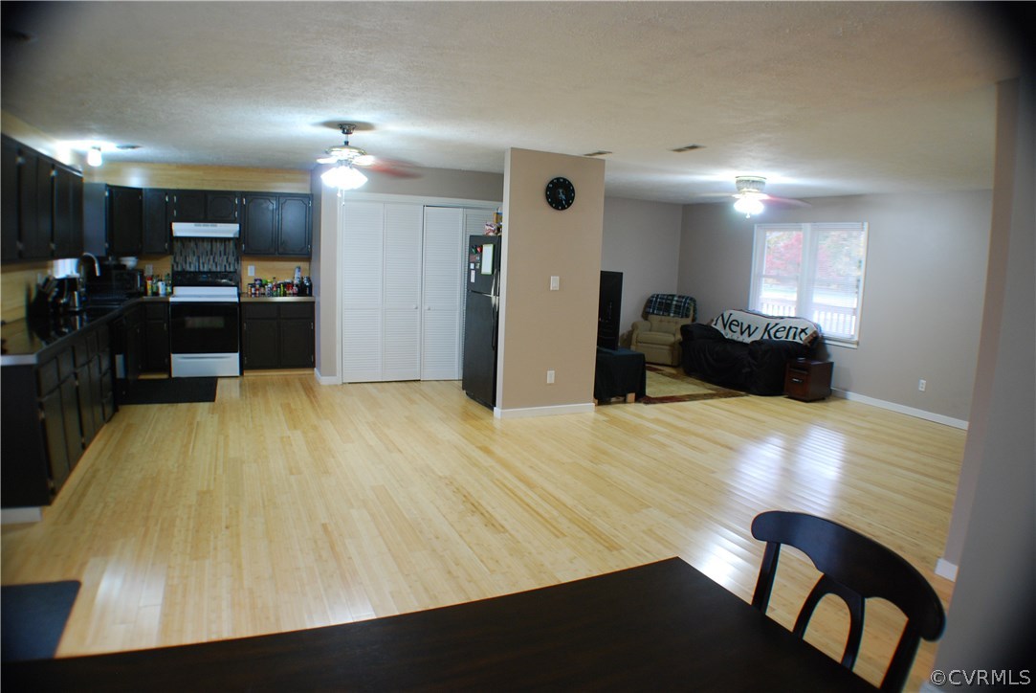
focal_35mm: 27
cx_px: 518
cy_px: 346
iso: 400
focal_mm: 18
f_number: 3.5
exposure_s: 1/15
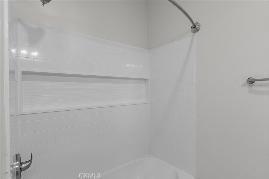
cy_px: 90
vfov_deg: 66.5
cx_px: 134
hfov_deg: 89.0
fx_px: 137
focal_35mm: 18
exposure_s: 1/4
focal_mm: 12.2
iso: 250
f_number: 10
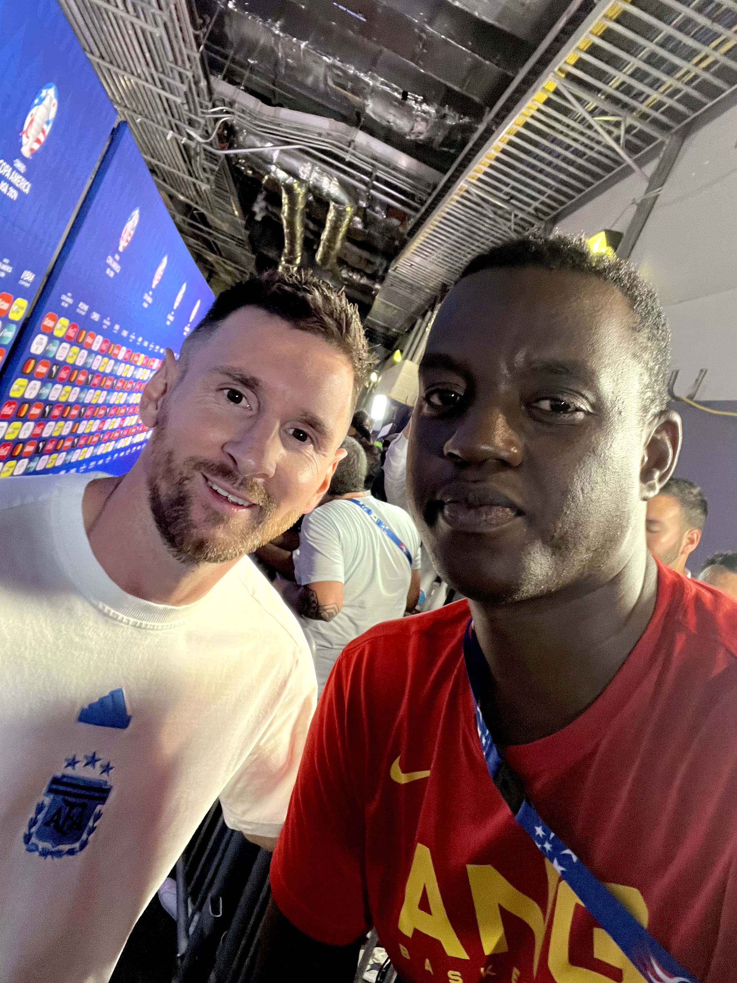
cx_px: 368
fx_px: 852
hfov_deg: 46.8
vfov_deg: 60.0
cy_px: 492
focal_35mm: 30
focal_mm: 2.71
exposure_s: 1/60
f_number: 2.2
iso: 320
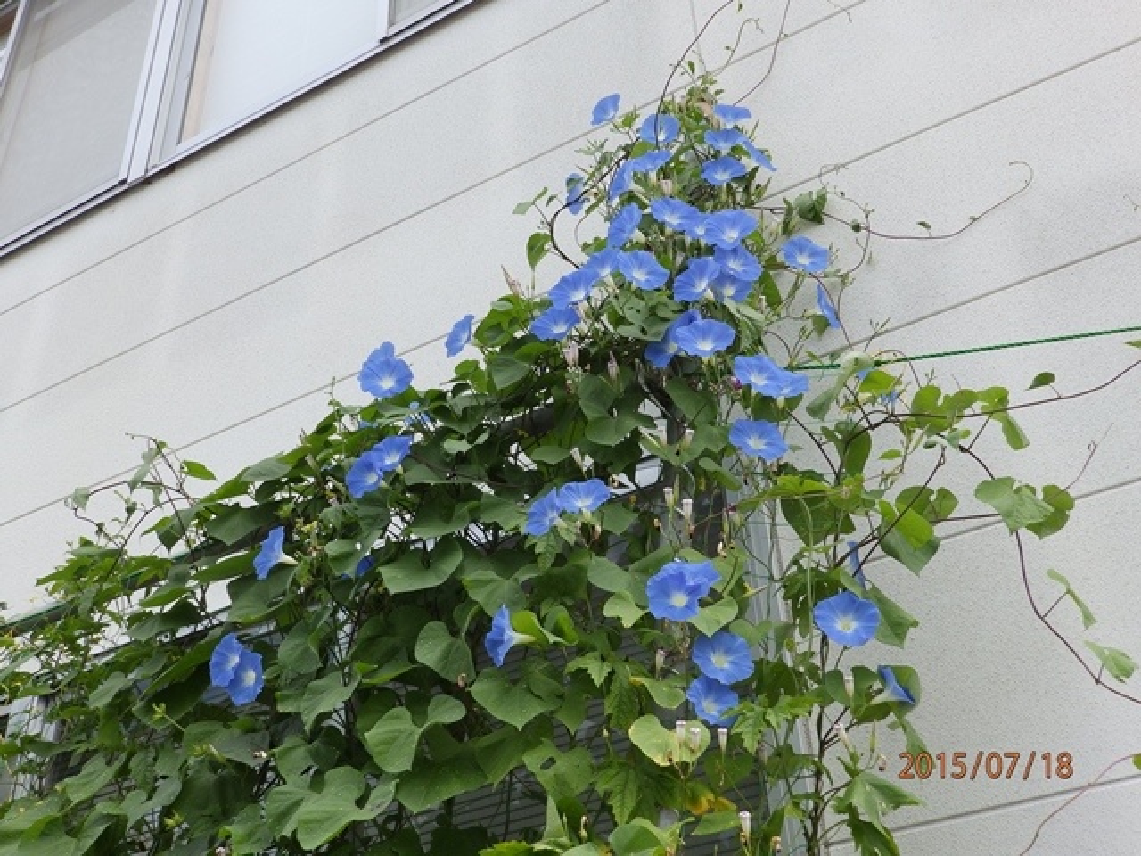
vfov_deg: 37.7
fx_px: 1253
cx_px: 570
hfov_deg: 49.0
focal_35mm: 38
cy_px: 428
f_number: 4.5
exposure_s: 1/250
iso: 80
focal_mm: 6.8
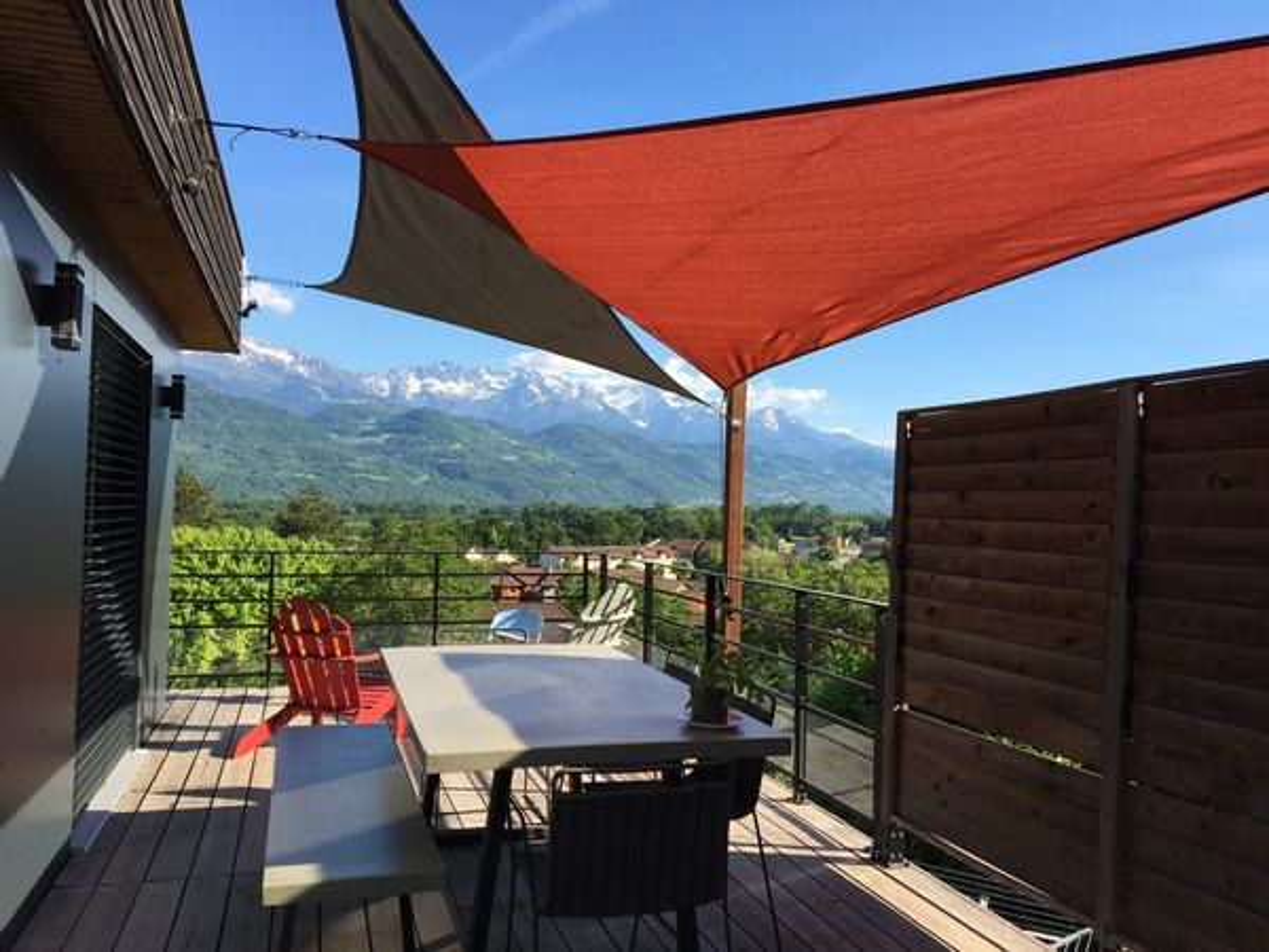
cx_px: 634
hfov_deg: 61.7
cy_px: 476
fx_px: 1063
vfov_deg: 48.2
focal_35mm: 29
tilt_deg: +2.4
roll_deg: -1.8
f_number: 2.2
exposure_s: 1/999
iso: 25
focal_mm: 4.15
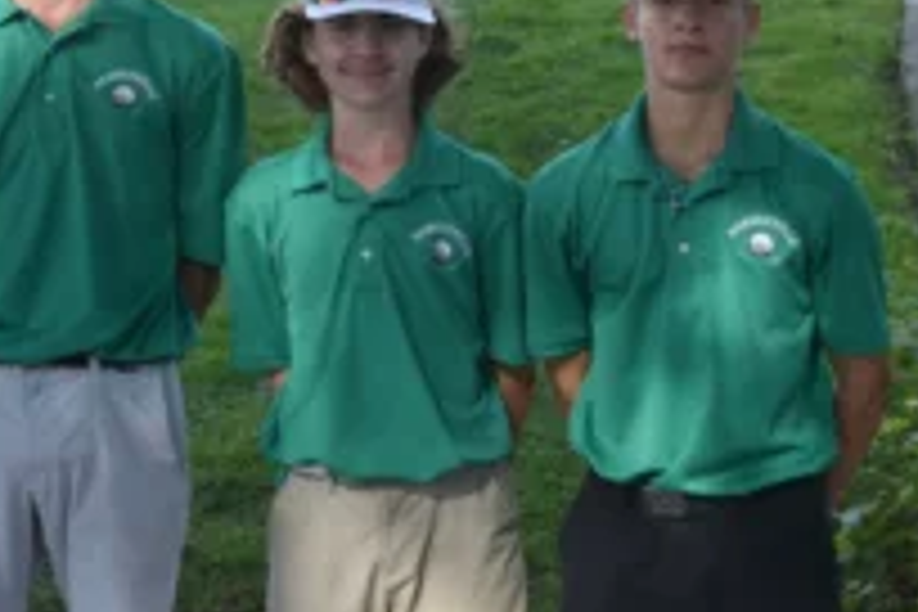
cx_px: 317
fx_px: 2626
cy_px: 243
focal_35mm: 103
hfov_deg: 19.8
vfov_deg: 13.3
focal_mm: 34
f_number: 5.6
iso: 200
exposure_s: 1/250
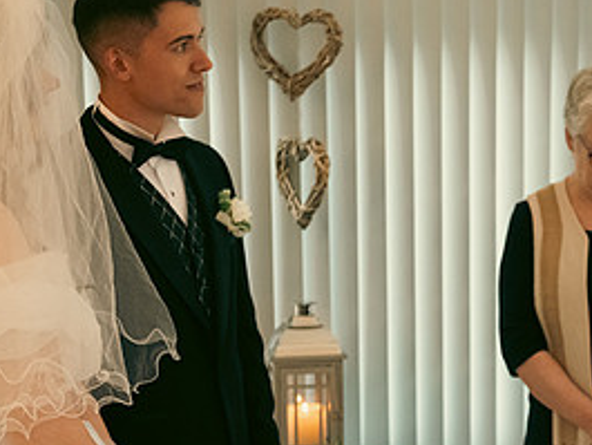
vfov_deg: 17.4
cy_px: 368
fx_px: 1437
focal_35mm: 84
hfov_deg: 22.9
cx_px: 476
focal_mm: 38
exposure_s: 1/160
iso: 1600
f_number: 3.5
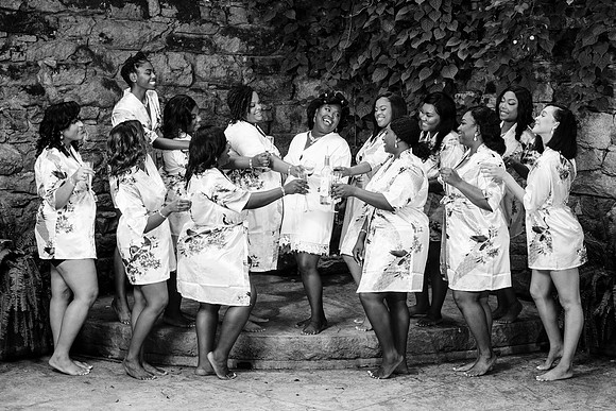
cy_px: 206
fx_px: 1284
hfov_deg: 27.0
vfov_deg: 18.2
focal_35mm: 75
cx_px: 308
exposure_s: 1/200
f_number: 4
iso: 400
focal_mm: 75
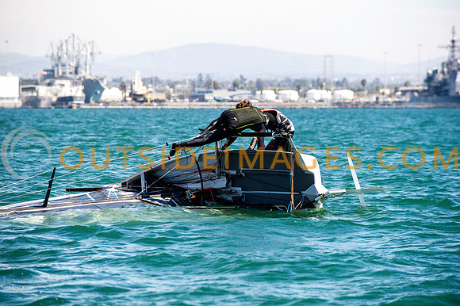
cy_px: 153
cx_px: 230
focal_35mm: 200
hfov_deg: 10.3
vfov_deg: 6.9
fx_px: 2554
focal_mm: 200
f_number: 5
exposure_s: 1/1000
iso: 320
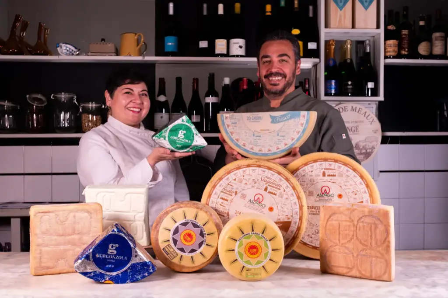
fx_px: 423
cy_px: 149
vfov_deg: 38.9
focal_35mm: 34
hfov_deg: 55.8
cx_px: 224
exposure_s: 1/125
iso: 1600
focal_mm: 22.7
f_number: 5.6
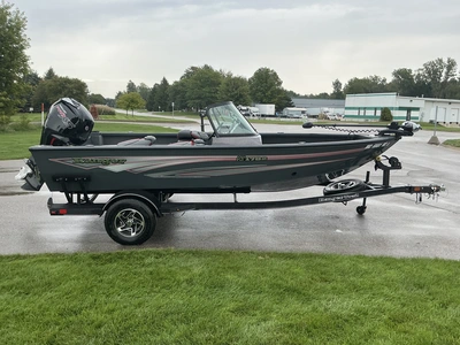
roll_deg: -0.6
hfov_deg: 63.4
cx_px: 230
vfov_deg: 49.7
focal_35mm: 28
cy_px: 172
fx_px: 372
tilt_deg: -9.2
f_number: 1.8
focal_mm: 3
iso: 25
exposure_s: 1/247
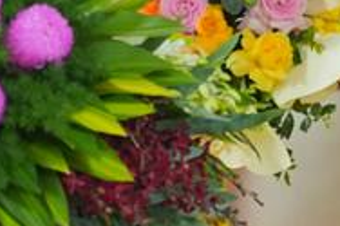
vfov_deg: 1.5
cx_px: -228
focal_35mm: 940
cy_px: 56
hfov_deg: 2.2
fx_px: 8870
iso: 3200
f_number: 2.8
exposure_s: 1/125
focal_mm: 147
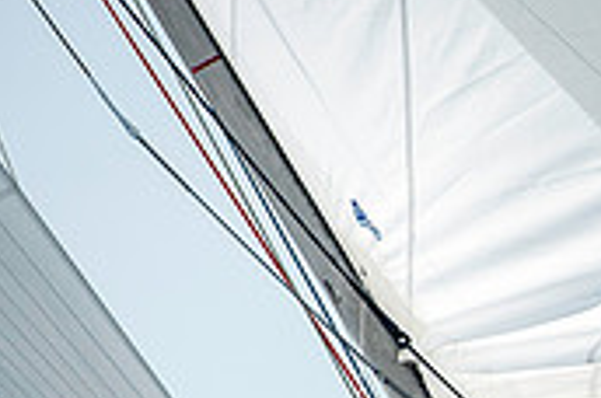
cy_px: 646
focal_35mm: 704
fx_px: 11731
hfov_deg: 2.9
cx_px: 898
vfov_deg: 1.9
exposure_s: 1/3200
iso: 320
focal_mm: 200
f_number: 5
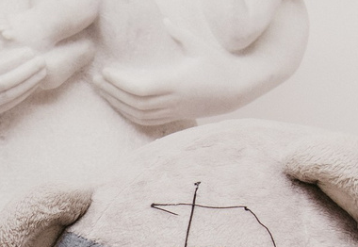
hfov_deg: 8.4
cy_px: 406
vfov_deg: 5.8
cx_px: -81
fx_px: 2402
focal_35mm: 239
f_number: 4
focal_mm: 34
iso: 320
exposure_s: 1/160
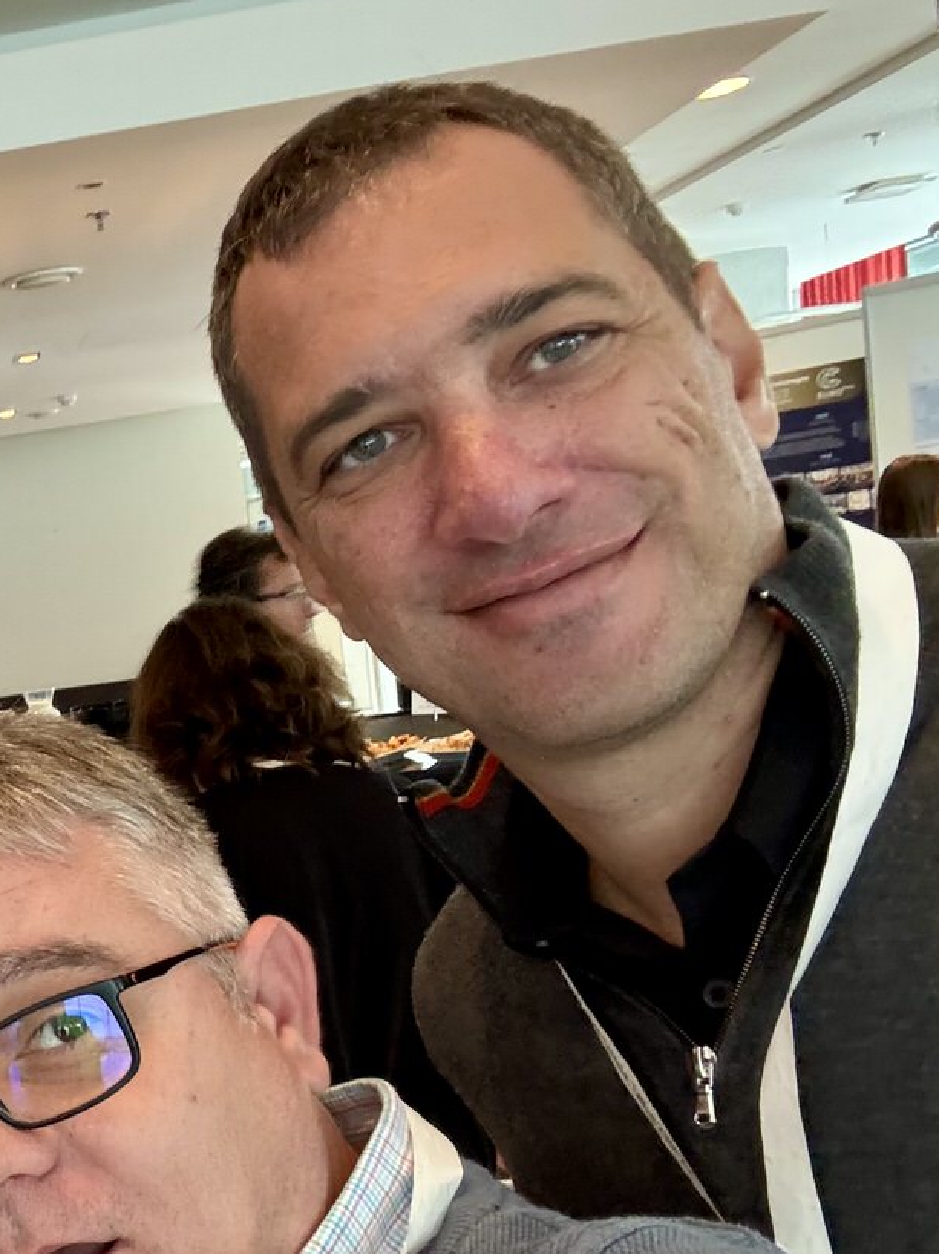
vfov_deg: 41.8
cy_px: 785
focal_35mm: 45
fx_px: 1628
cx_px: -253
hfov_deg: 27.4
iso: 250
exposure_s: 1/50
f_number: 1.9
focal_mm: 2.69
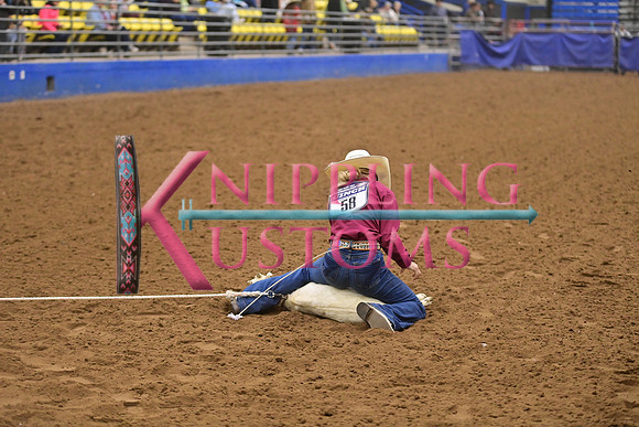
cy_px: 214
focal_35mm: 95
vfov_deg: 14.4
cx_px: 320
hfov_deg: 21.5
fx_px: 1687
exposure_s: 1/640
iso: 5000
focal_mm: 95
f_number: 2.8
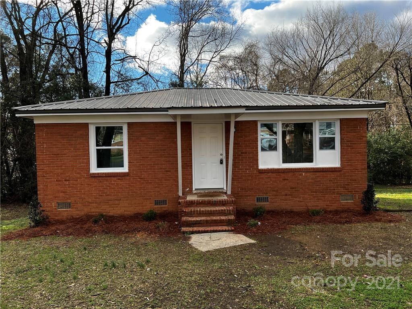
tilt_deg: -1.7
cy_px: 154
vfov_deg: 53.1
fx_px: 309
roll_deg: +1.5
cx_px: 206
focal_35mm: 26
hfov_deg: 67.3
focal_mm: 5.7
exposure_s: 1/1196
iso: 50
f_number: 1.5
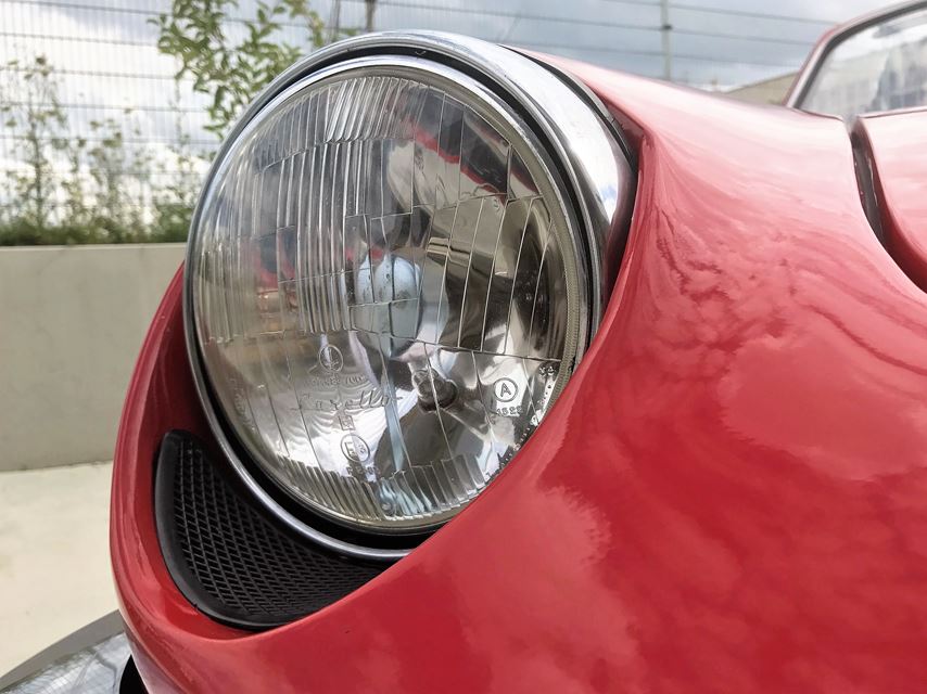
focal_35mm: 28
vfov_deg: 49.7
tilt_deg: -4.5
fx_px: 750
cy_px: 347
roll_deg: +0.3
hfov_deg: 63.5
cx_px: 464
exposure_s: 1/1546
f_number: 1.8
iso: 20
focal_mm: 3.99
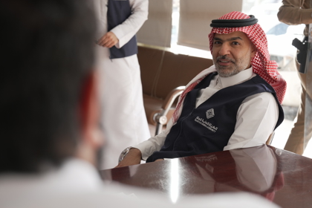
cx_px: 160
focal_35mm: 75
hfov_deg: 27.0
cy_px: 101
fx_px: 650
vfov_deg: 18.2
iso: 640
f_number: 5
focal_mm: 70
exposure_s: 1/250
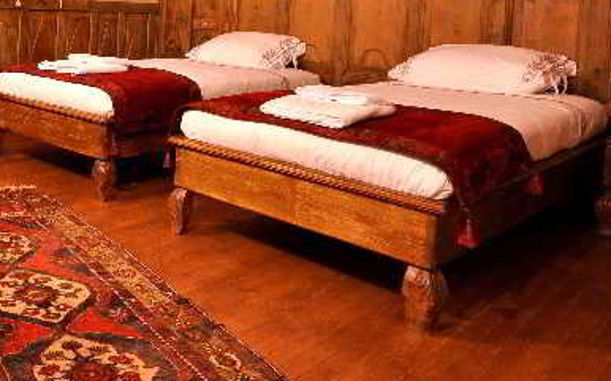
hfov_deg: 44.5
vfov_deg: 31.9
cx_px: 11
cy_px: 37
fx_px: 633
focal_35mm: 38
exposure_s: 1/1.3
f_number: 4.5
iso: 400
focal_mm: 12
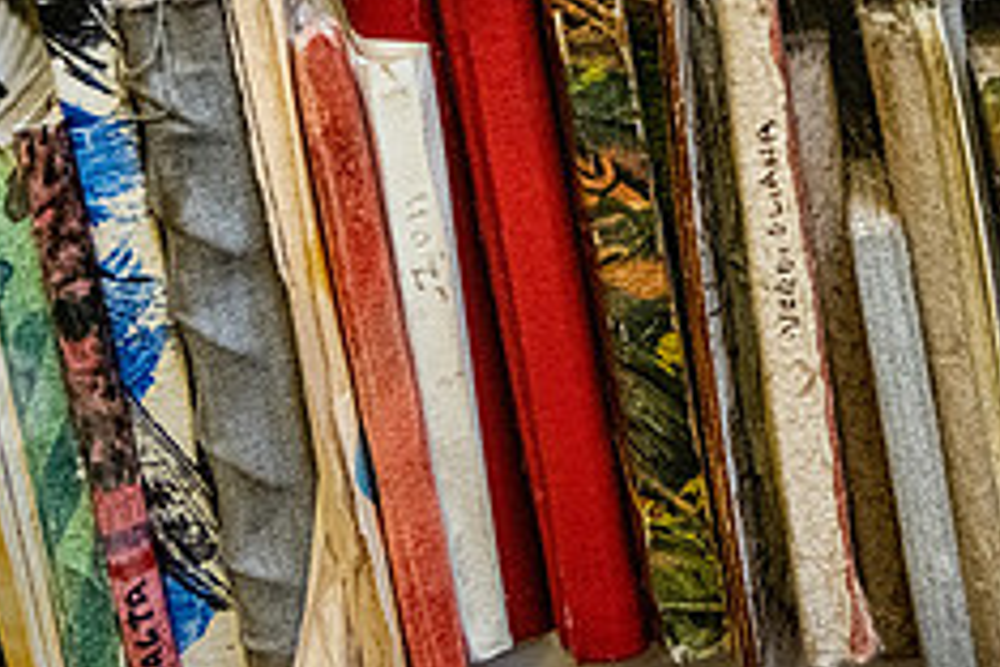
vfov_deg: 15.8
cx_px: 590
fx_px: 2333
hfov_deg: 24.2
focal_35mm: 84
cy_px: -80
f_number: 5
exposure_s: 1/250
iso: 2500
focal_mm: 32
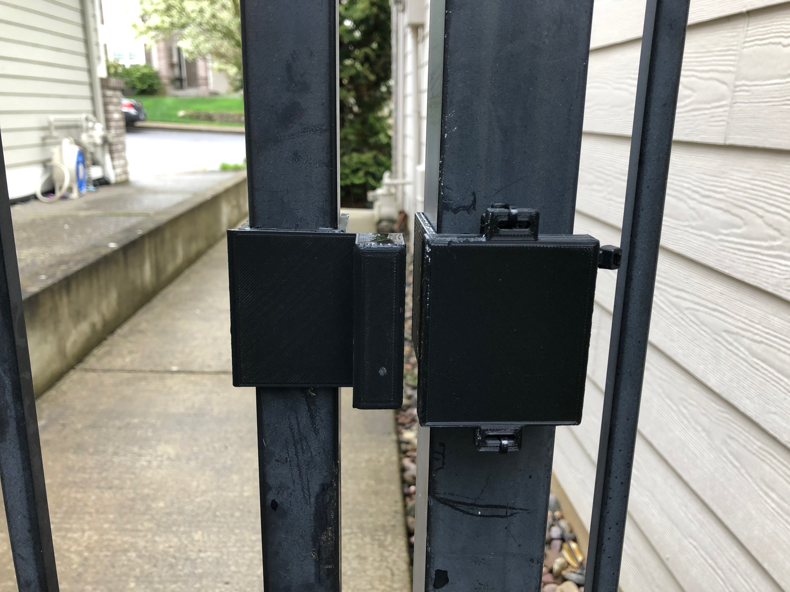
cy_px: 296
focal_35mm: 28
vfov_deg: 49.7
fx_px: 639
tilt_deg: -14.9
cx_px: 395
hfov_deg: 63.4
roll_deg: +0.2
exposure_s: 1/30
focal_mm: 4
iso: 25
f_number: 1.8
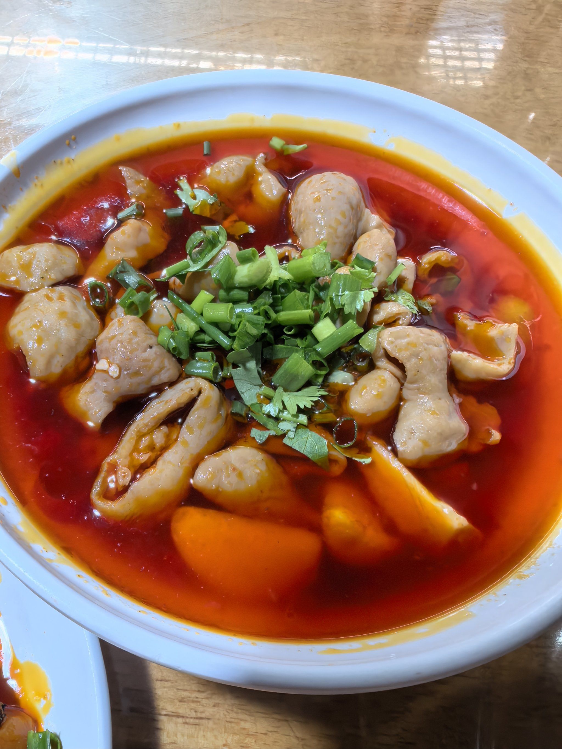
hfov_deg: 51.4
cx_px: 281
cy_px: 374
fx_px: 585
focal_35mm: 27
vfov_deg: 65.3
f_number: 2.2
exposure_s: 1/50
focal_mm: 1.95
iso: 200
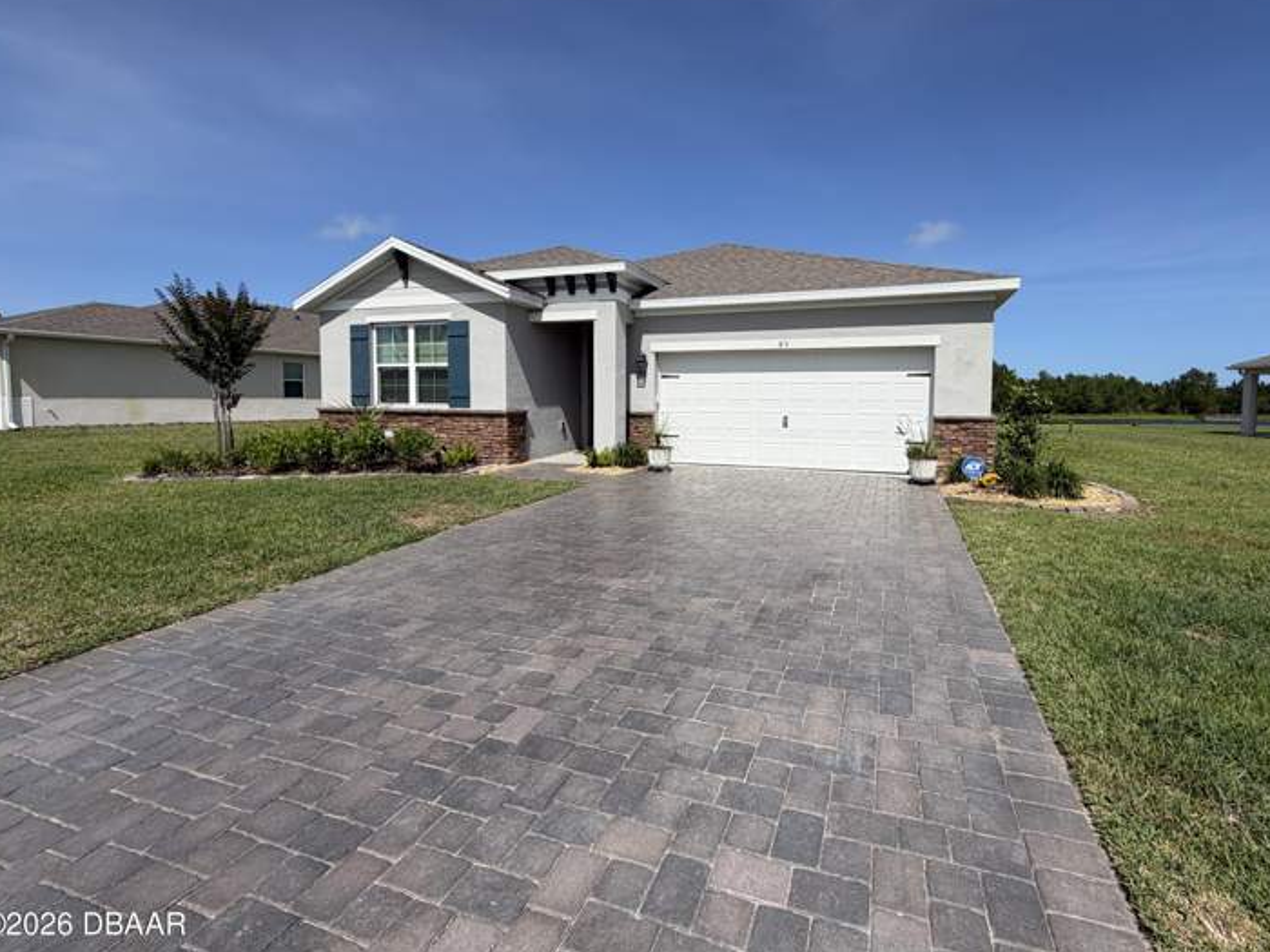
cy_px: 430
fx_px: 587
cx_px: 706
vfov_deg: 77.9
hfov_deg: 94.1
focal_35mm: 16
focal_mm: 2.22
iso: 20
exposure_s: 1/1211
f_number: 2.2
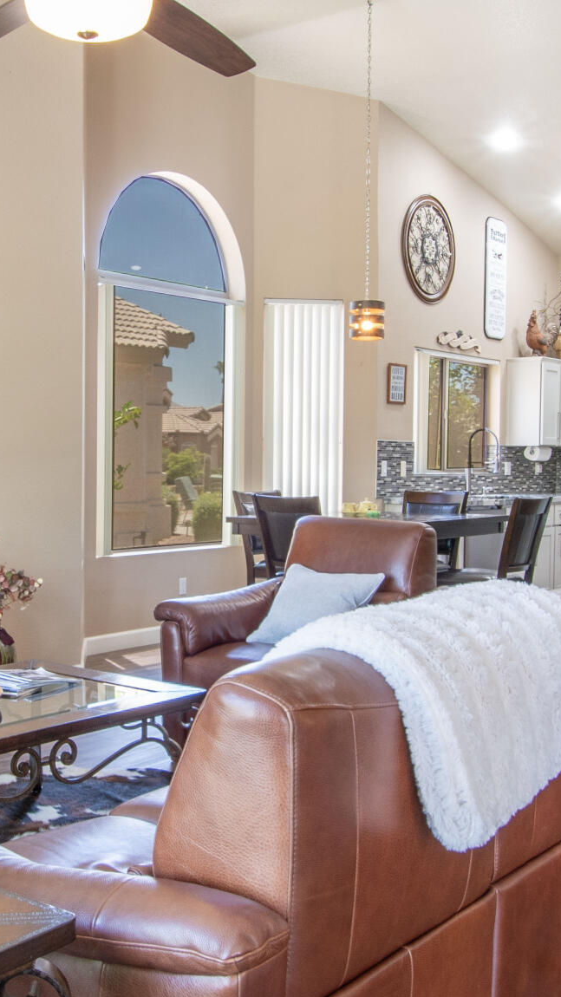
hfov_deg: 28.7
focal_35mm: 41
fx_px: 1084
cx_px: 159
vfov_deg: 49.4
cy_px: 492
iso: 100
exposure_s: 1.3
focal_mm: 10
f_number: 11
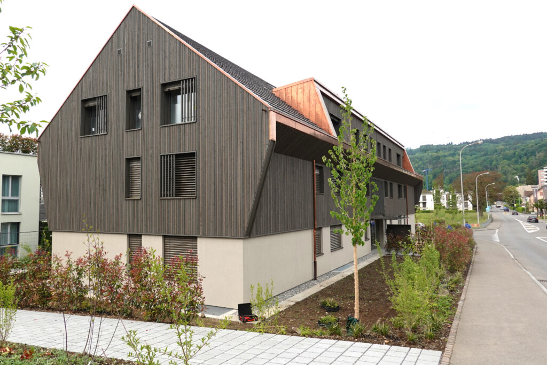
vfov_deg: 53.1
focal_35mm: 24
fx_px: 365
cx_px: 274
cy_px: 182
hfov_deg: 73.7
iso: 100
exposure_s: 1/320
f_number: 4
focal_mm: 9
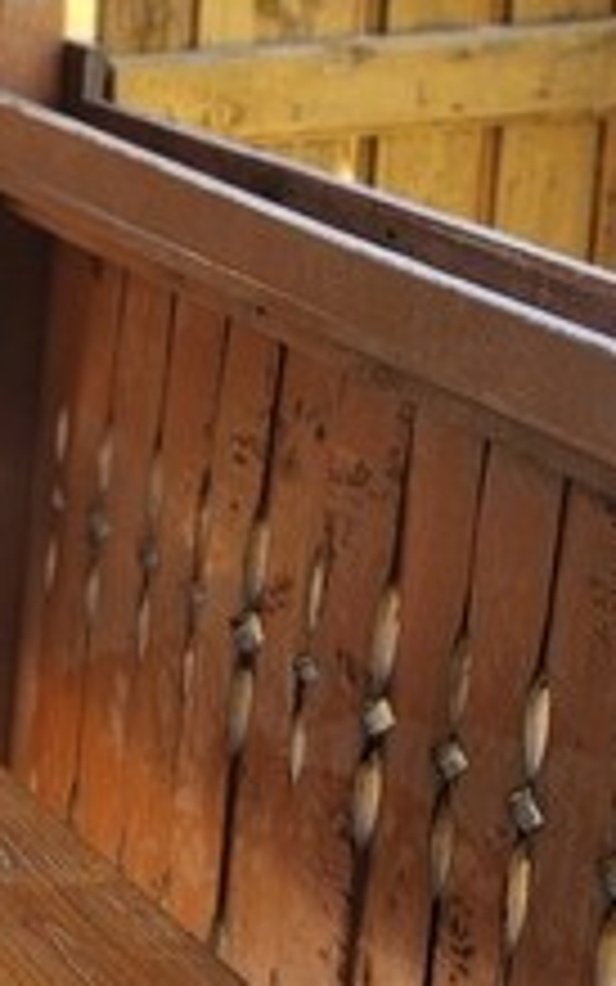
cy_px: 351
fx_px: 3060
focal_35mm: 114
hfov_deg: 10.3
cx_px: -719
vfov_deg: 18.2
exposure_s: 1/162
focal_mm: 5.4
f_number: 1.8
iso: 20
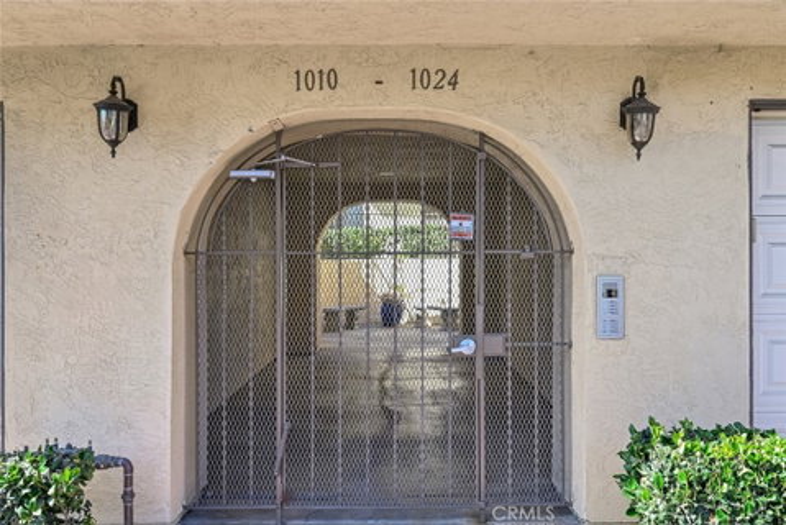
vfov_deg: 43.7
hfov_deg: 61.9
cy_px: 262
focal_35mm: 30
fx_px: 655
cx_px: 393
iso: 500
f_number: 11
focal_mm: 30
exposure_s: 1/100
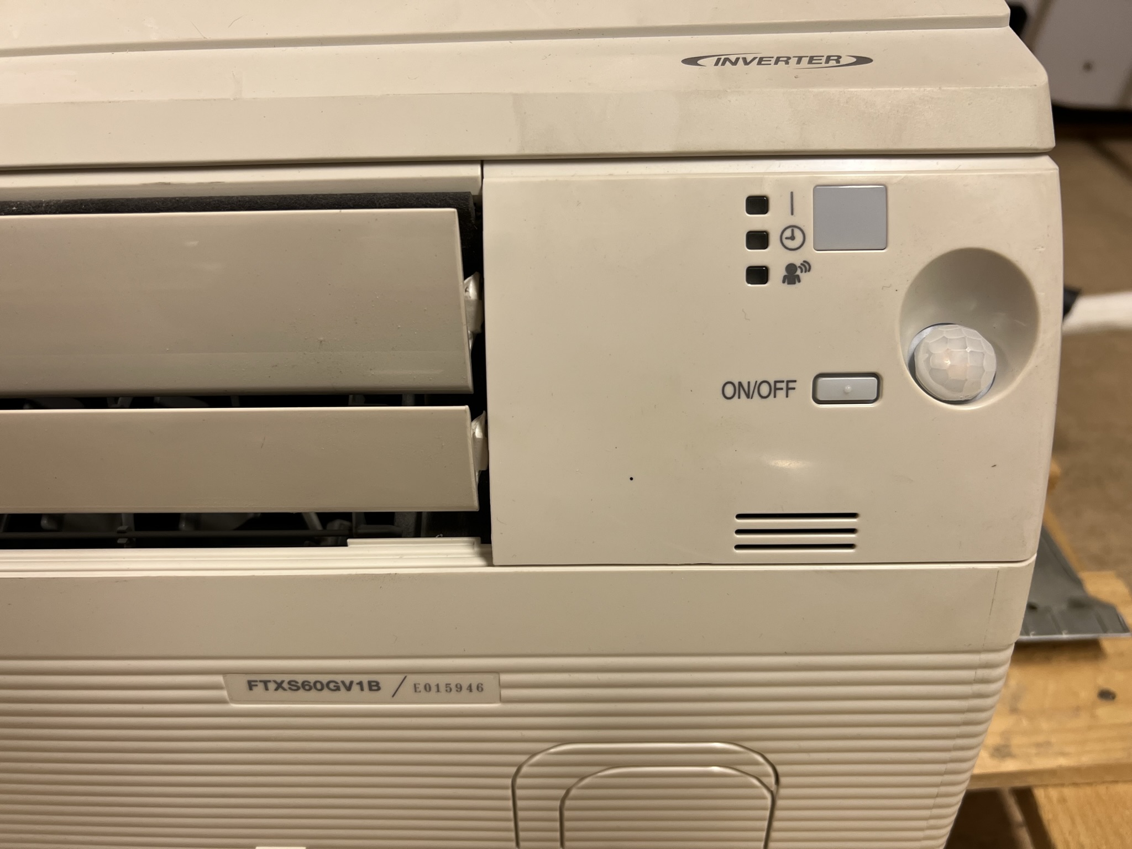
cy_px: 424
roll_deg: +0.5
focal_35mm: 26
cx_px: 566
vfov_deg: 53.1
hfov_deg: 67.3
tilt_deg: -40.1
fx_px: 850
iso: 80
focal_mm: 5.7
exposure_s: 1/100
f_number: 1.5
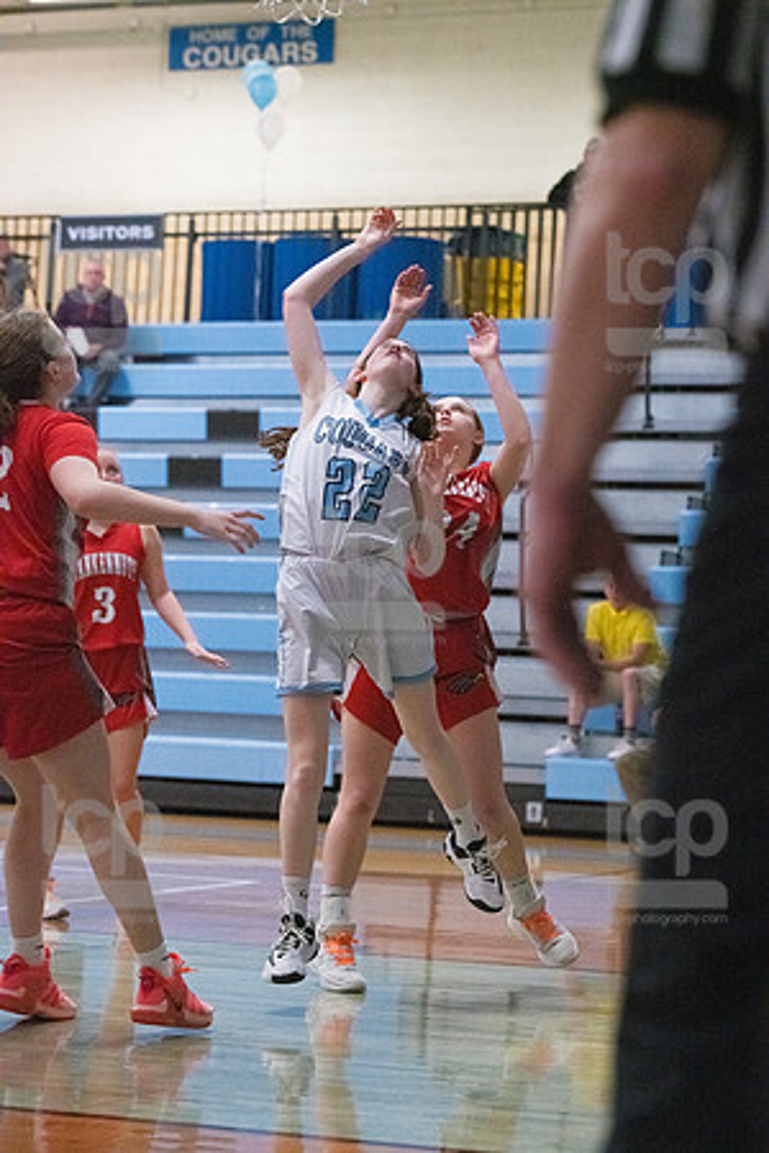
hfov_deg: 14.9
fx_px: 2948
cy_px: 576
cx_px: 384
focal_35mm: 92
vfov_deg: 22.1
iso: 8000
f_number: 4
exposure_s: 1/1600
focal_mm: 92
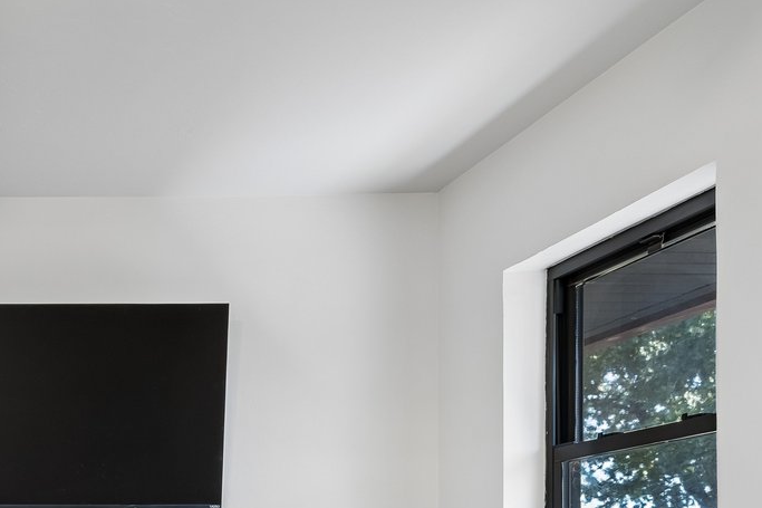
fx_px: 1016
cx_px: -55
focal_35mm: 48
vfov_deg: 24.9
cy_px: 635
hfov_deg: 35.7
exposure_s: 1/3.33
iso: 200
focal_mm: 16
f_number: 8
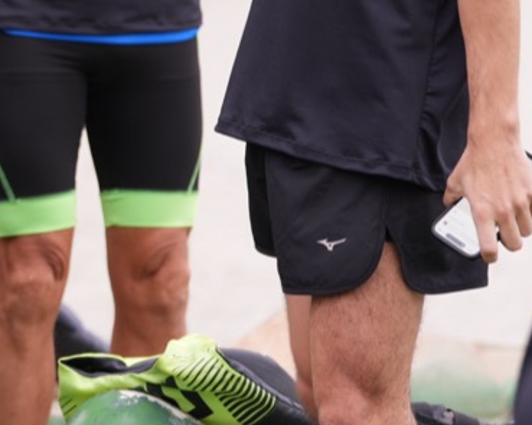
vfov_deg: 3.9
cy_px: 16
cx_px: -428
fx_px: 6281
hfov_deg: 4.8
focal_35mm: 399
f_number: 2.8
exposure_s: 1/100
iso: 125
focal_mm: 98
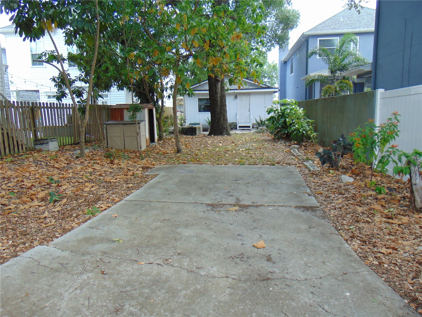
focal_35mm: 25
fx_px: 305
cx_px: 211
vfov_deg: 54.9
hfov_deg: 69.4
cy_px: 158
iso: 80
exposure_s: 1/125
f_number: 3
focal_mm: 4.5
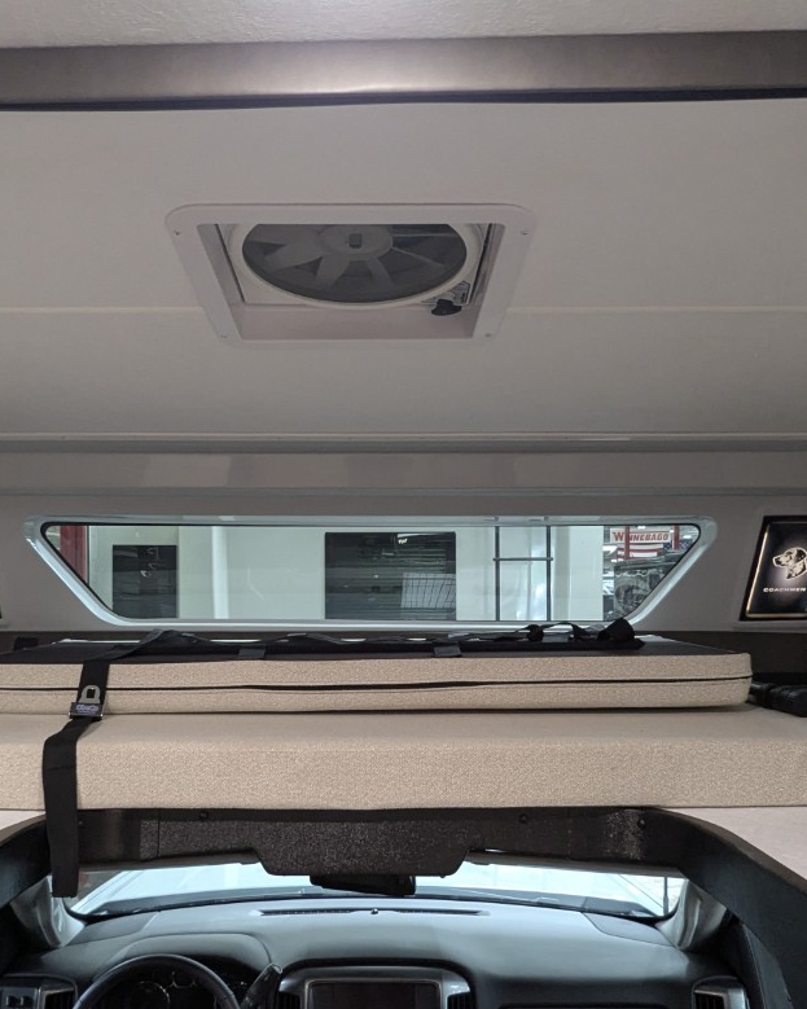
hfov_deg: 51.5
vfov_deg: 61.8
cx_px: 370
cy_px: 596
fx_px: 836
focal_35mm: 28
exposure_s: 1/40
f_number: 2.2
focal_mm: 2.35
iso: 284
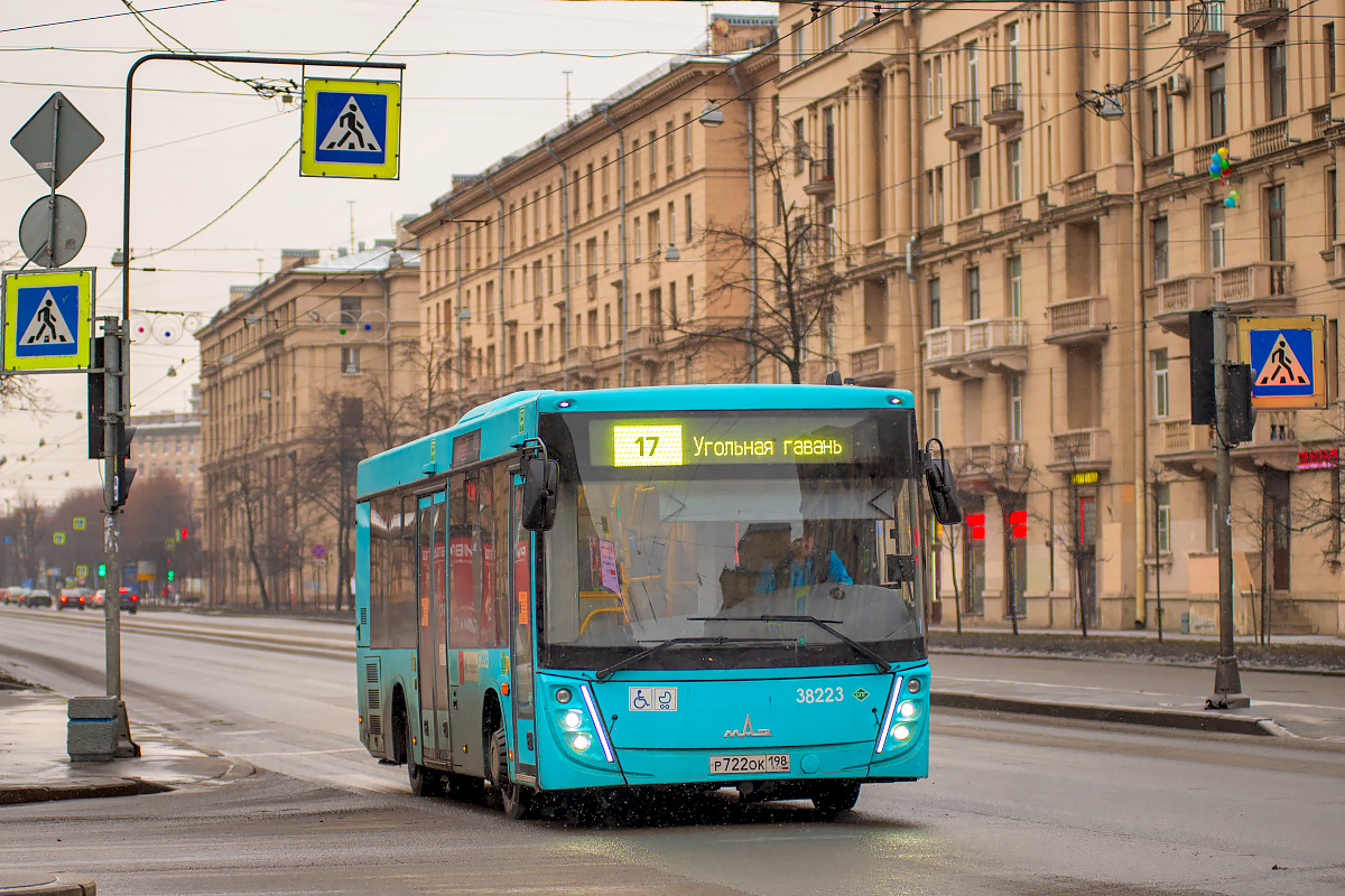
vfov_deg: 17.1
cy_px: 448
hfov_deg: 25.4
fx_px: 2989
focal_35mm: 80
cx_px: 672
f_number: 3.2
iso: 320
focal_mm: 80
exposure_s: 1/400
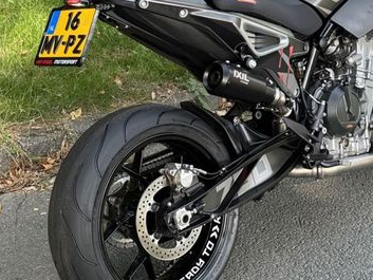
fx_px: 938
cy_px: 95
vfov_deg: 16.9
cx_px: 264
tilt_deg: -21.3
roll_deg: -4.0
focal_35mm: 87
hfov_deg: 22.4
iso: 64
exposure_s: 1/189
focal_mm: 6.76
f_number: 1.78
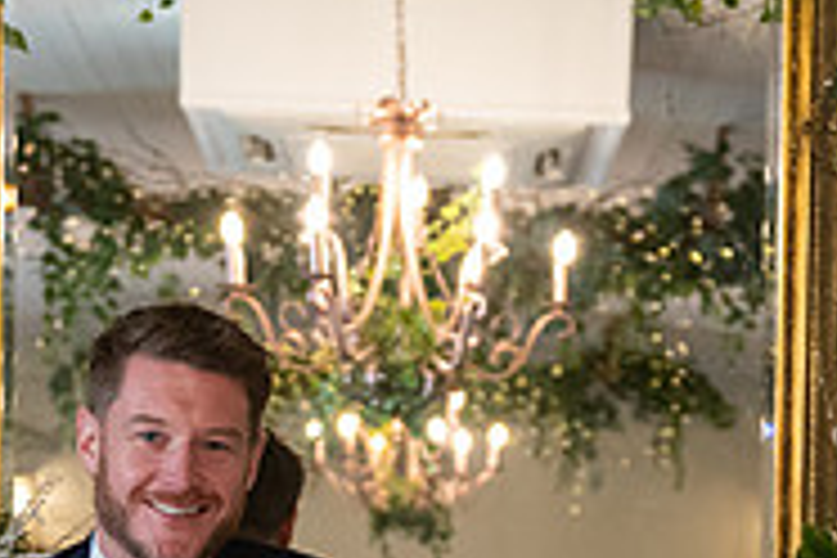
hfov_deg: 14.7
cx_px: 414
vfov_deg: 9.5
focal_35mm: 140
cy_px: 862
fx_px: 3255
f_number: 3.5
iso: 1000
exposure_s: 1/160
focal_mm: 45
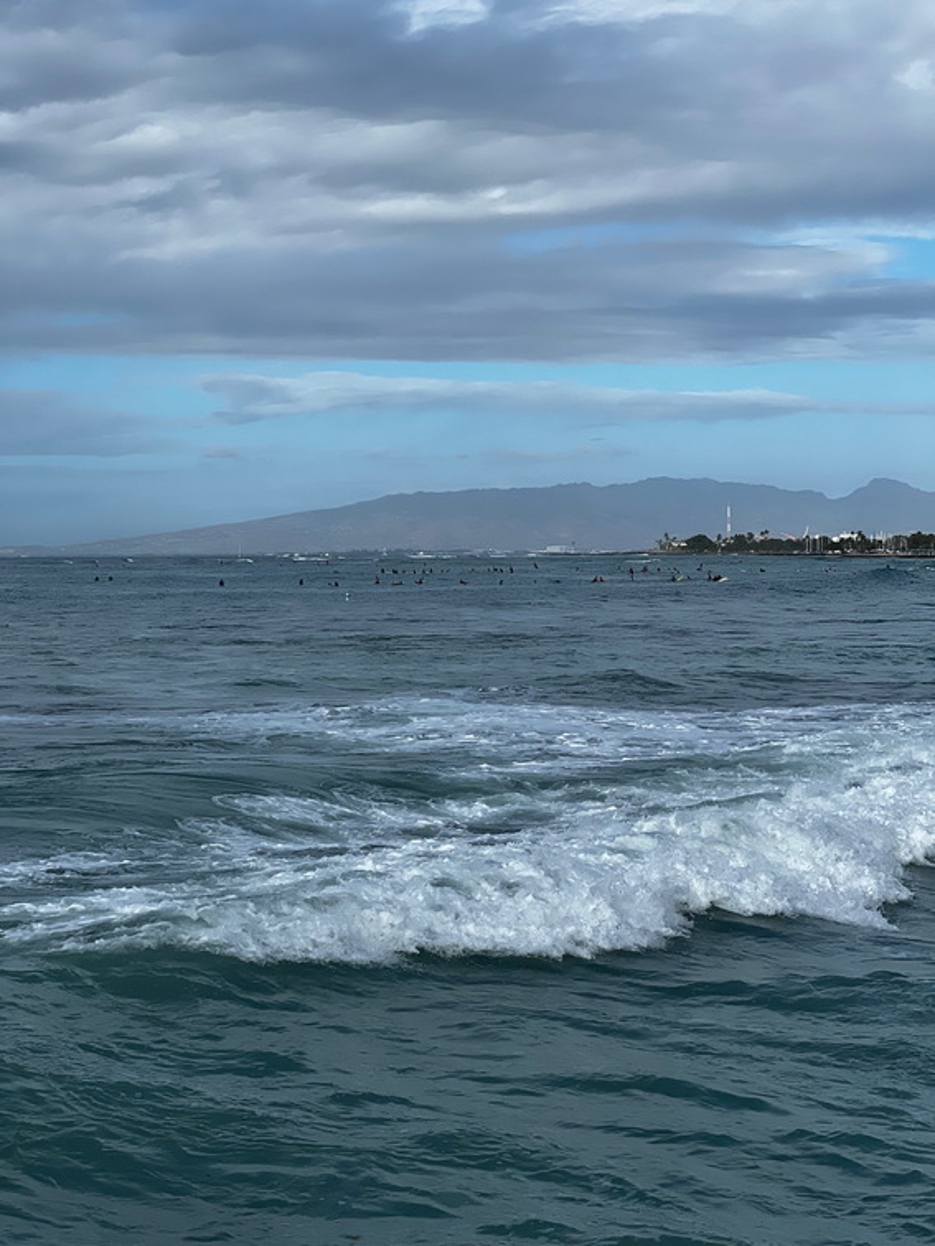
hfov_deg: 19.1
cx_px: 468
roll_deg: +0.9
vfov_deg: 25.3
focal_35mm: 77
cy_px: 623
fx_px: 2773
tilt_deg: -0.9
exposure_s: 1/1233
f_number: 2.8
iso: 32
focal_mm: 9
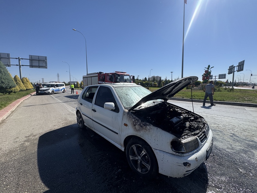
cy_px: 96
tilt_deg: -5.3
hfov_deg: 102.1
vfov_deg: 85.7
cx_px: 128
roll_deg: +0.5
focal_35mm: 14
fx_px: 104
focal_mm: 2.22
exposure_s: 1/2770
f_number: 2.2
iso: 50
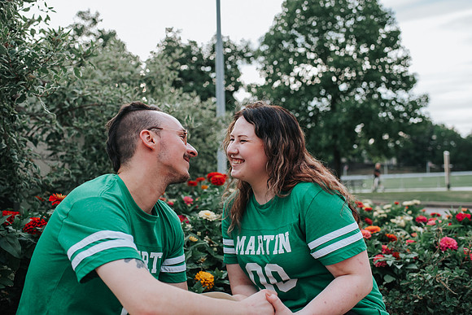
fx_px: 493
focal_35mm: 38
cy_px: 148
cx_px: 250
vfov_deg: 35.4
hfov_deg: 51.1
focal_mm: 35
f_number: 3.2
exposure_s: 1/800
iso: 560
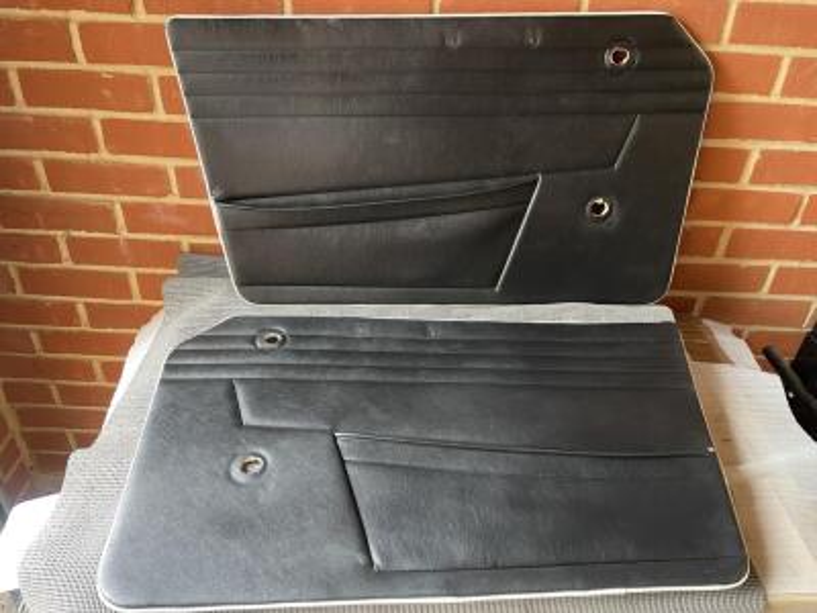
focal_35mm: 26
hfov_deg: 67.3
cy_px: 306
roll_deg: -3.2
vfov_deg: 53.1
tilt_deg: -33.3
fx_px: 614
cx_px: 408
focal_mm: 4.2
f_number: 1.6
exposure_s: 1/50
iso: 125
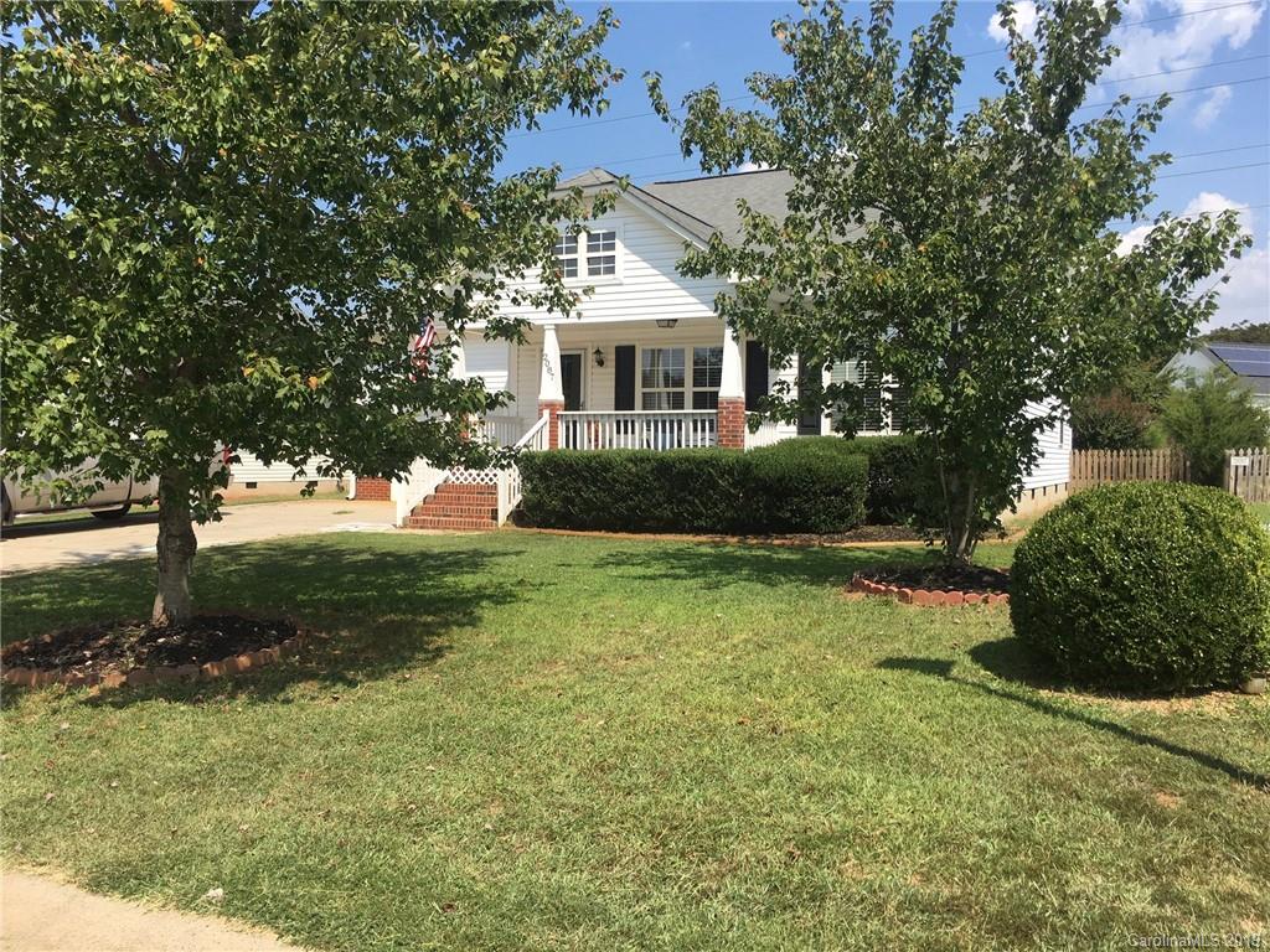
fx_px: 1064
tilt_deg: +1.2
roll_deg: -0.8
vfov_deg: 48.2
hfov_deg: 61.7
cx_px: 635
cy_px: 476
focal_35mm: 29
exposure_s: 1/1282
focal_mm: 4.15
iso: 25
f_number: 2.2
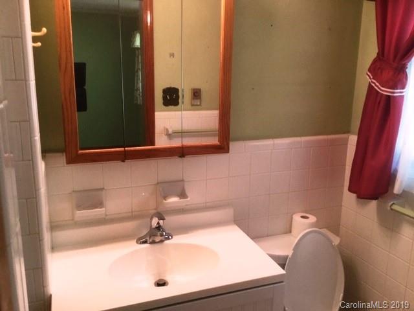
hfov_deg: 58.4
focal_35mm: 31
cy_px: 156
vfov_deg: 45.4
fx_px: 371
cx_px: 207
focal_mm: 3.3
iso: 100
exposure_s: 1/30
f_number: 2.4
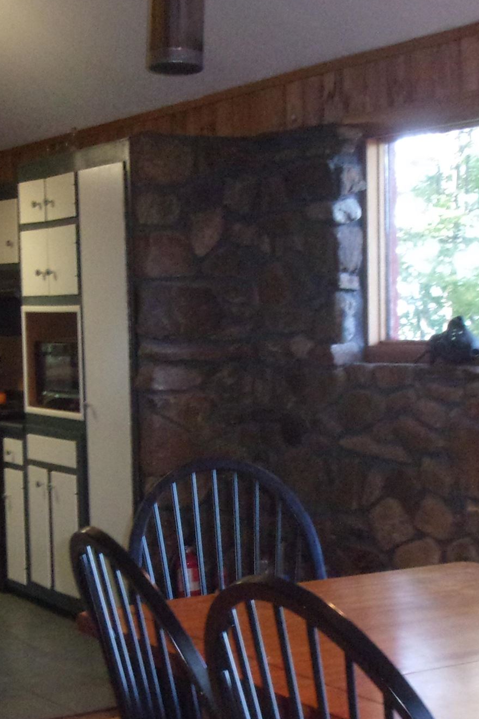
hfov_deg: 20.0
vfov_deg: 29.5
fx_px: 1357
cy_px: 465
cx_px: 170
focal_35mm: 68
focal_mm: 5.1
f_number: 3.9
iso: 428
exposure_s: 1/23
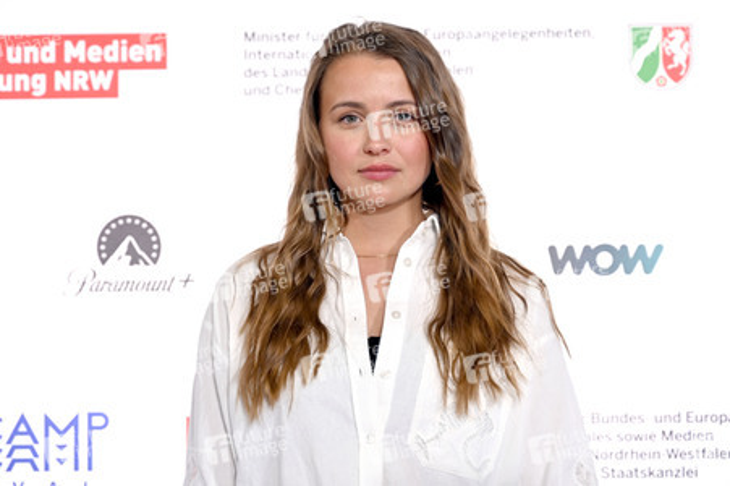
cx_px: 365
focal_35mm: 75
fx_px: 1520
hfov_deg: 27.0
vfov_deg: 18.2
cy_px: 243
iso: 500
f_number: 2.8
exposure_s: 1/320
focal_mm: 75
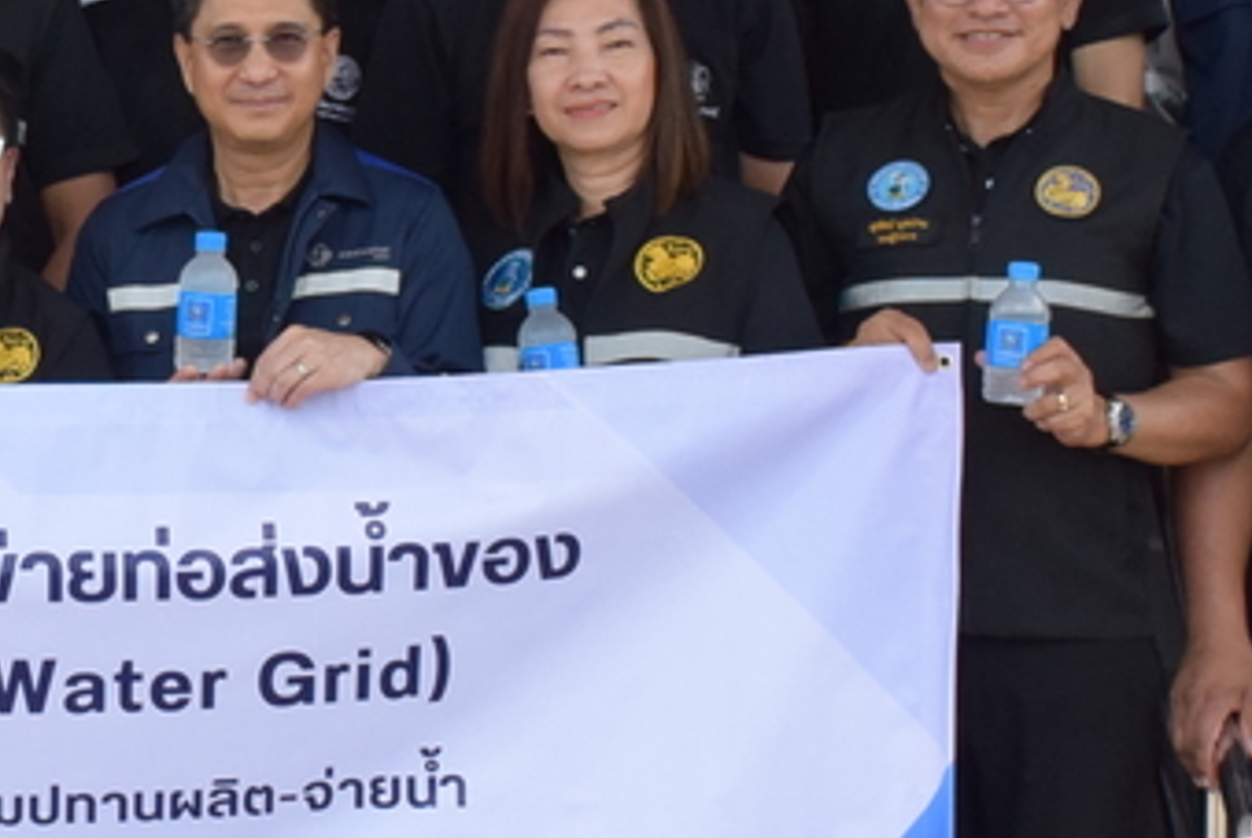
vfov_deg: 8.0
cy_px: 233
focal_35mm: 172
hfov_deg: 11.8
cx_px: 44
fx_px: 5989
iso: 800
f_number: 10
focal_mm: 26
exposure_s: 1/400
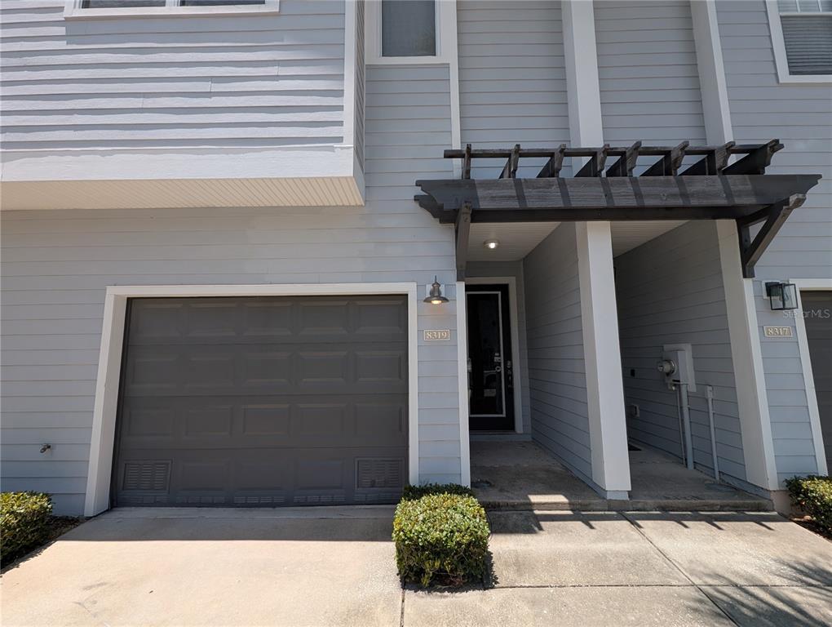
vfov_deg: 90.1
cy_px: 314
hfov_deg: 106.1
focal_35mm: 13
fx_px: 313
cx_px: 416
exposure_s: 1/1239
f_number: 2.2
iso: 47
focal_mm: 1.95
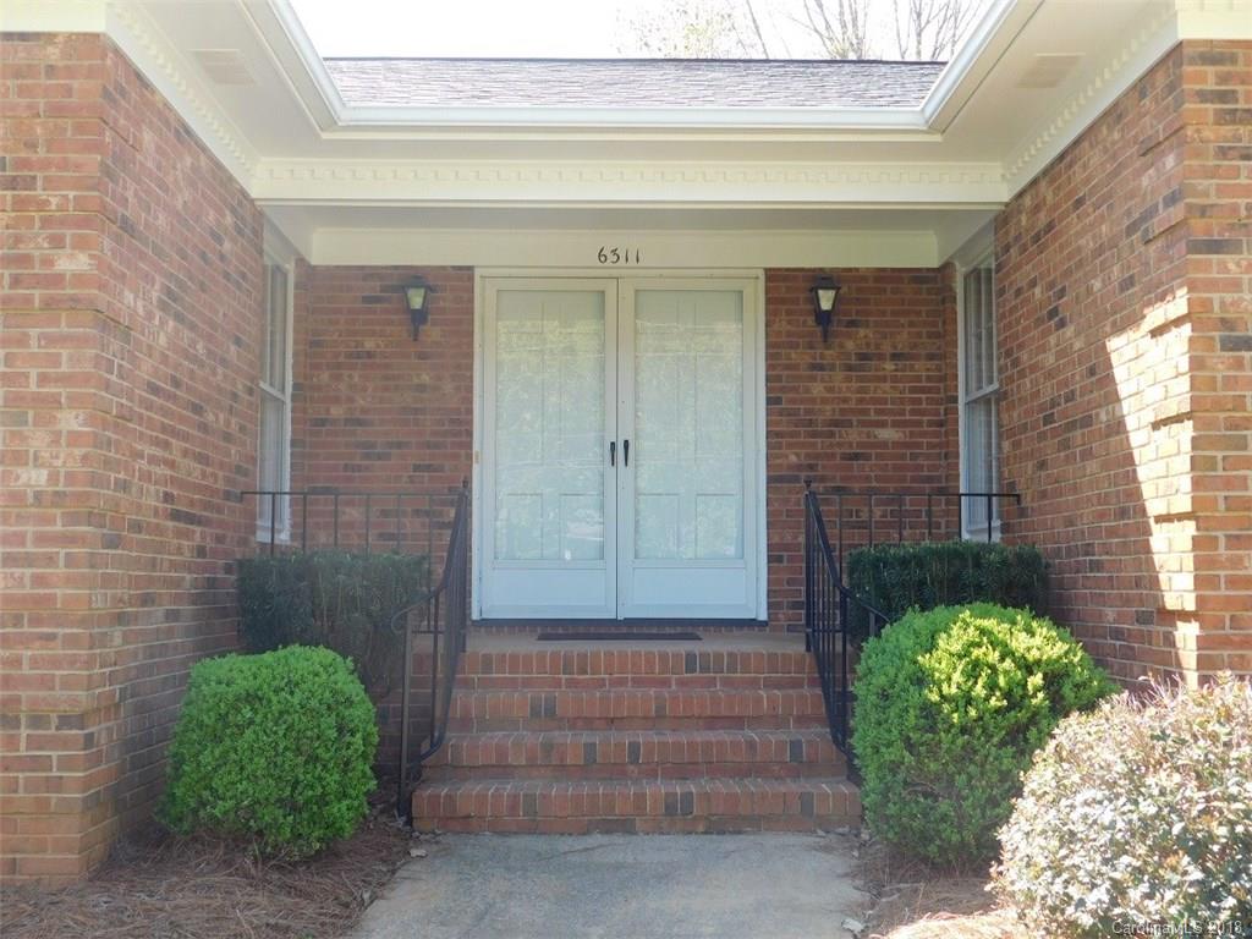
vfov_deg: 36.0
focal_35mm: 40
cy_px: 470
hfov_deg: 46.8
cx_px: 626
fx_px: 1447
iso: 125
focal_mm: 7.1
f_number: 3.6
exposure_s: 1/160
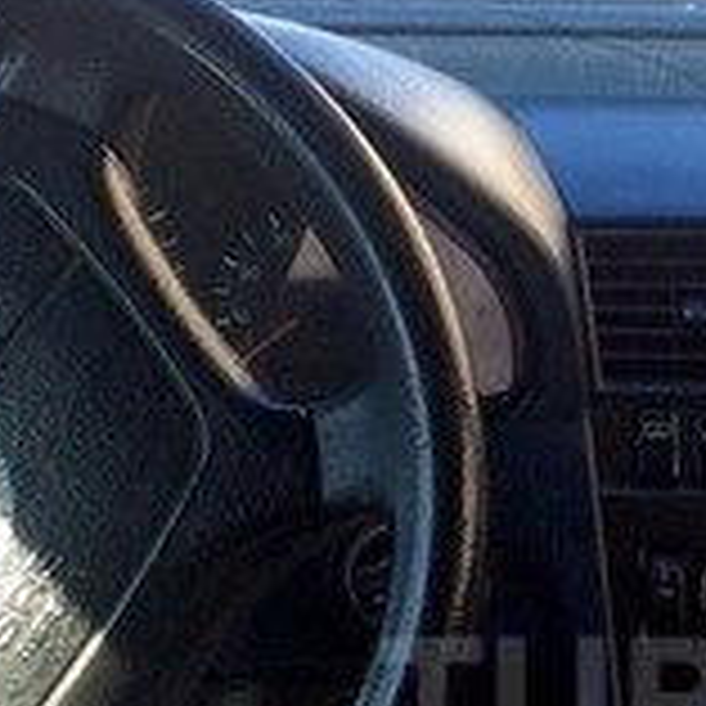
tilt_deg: -19.9
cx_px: 841
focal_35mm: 108
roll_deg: -2.1
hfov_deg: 15.5
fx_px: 2492
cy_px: 704
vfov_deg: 15.8
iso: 32
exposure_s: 1/291
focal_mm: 4.15
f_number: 2.2
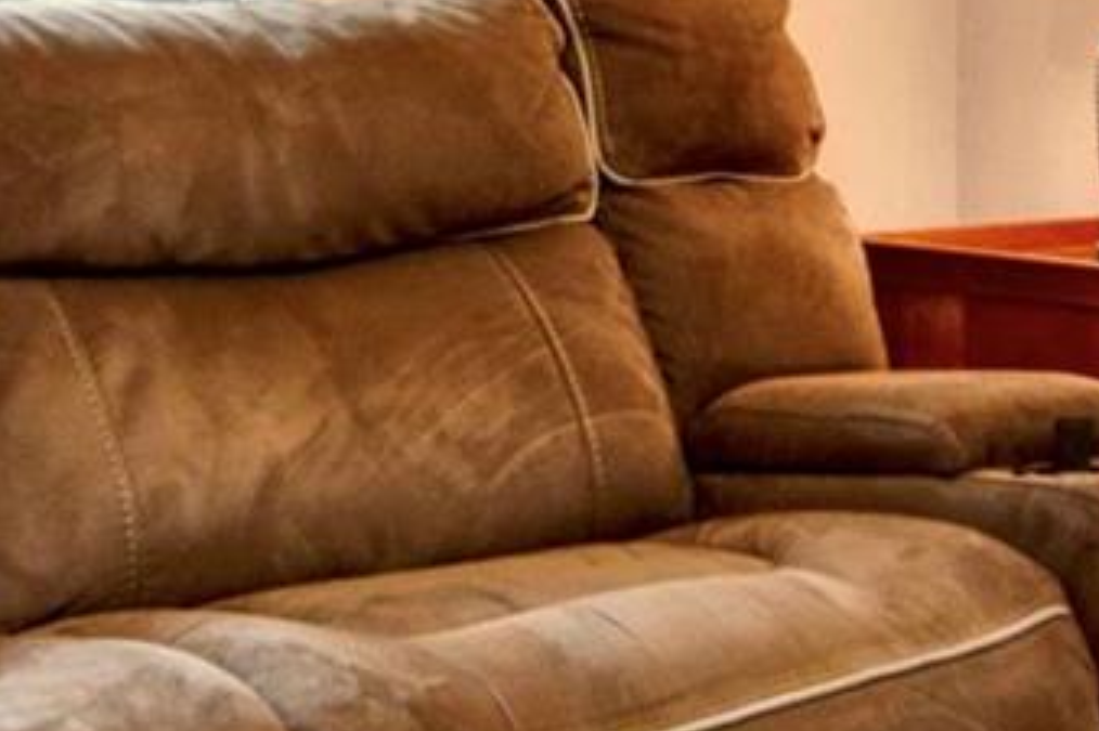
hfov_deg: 17.3
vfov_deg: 11.3
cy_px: -210
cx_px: 670
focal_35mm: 118
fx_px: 3601
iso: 320
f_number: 9
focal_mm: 13
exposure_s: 1/3.33
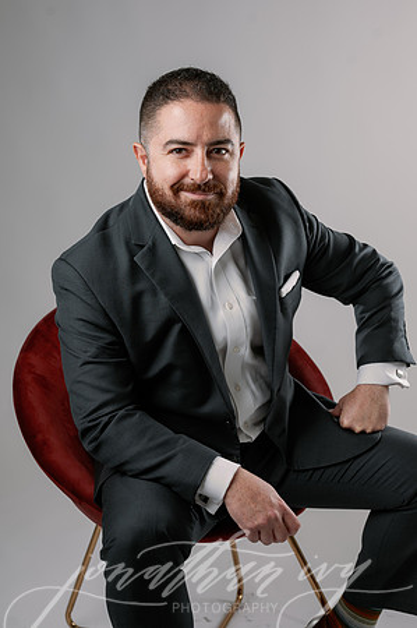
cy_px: 314
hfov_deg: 26.9
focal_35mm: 50
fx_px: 871
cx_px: 208
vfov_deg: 39.6
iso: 100
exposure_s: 1/200
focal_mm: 50
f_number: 5
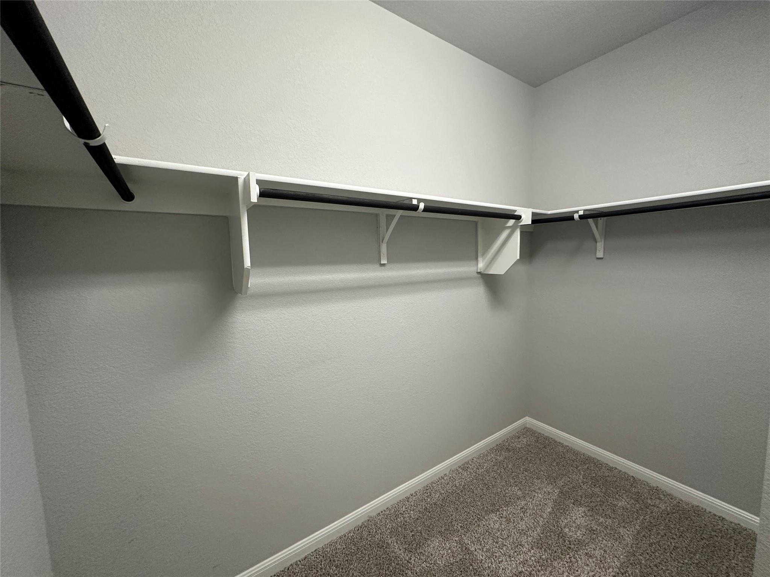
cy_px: 288
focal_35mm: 14
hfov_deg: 102.1
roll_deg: +1.4
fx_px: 311
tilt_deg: -4.8
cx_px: 385
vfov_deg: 85.7
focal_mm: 2.22
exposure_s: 1/120
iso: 250
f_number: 2.2
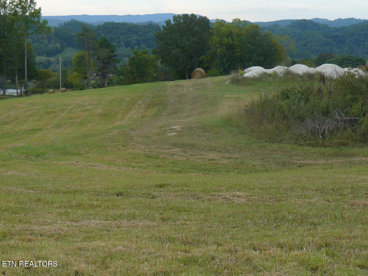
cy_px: 138
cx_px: 184
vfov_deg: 16.6
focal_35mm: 89
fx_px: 946
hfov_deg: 22.0
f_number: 3.2
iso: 100
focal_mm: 9.9
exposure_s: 1/400
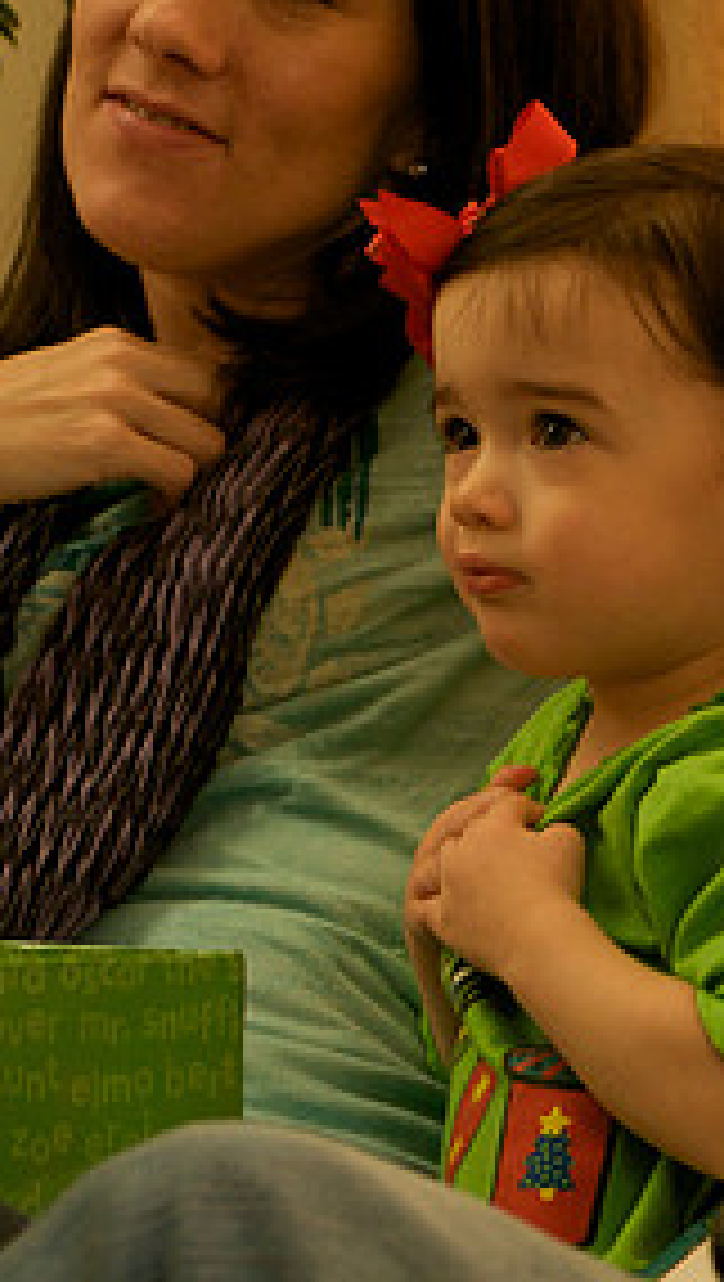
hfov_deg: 5.5
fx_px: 7586
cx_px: 495
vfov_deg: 9.7
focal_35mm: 223
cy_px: 562
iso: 200
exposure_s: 1/60
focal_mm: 70
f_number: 5.6
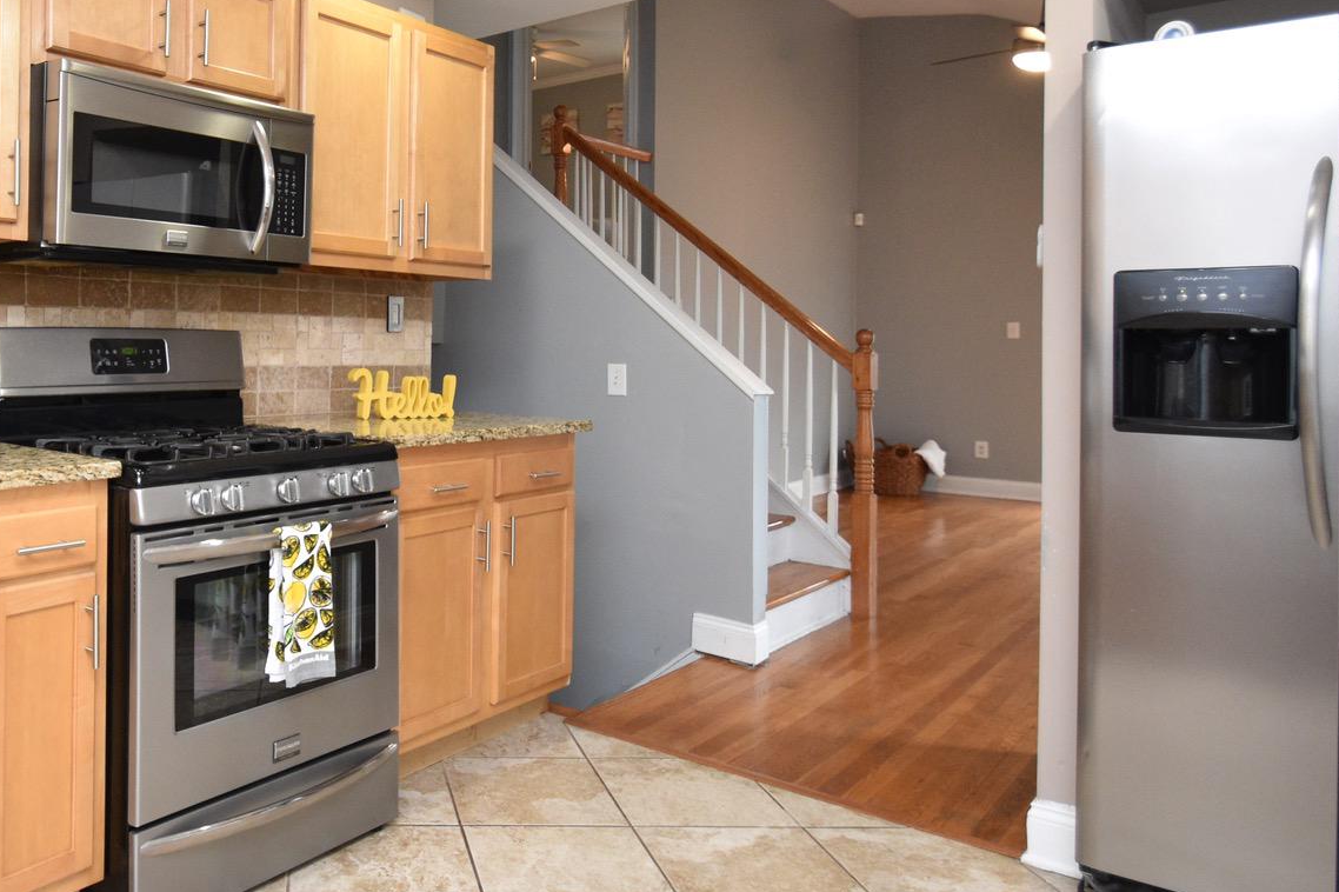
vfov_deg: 47.2
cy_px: 305
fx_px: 1004
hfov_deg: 63.1
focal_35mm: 27
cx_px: 321
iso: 800
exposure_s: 1/60
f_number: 4
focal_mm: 10
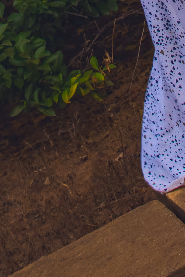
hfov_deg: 6.4
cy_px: -256
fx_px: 1665
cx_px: 104
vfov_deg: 9.0
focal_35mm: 216
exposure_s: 1/200
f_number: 3.5
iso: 250
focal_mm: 35
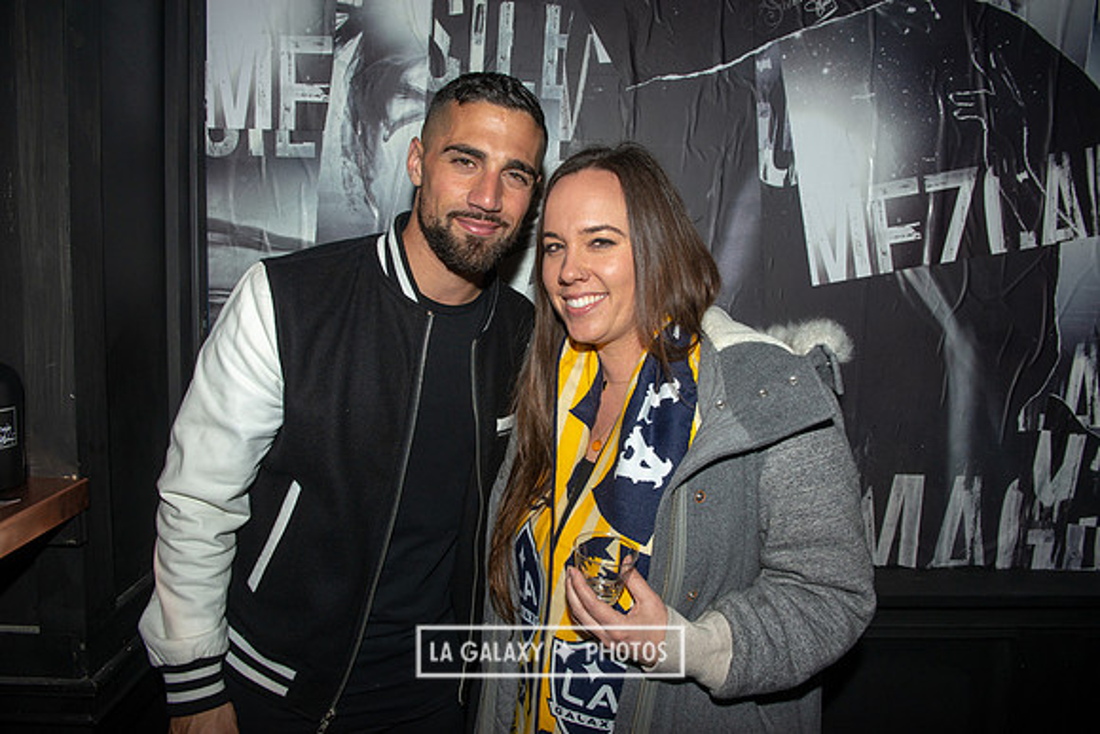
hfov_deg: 69.4
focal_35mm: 26
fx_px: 795
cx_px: 550
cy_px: 367
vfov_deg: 49.6
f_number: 5
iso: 320
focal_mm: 26
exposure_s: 1/160
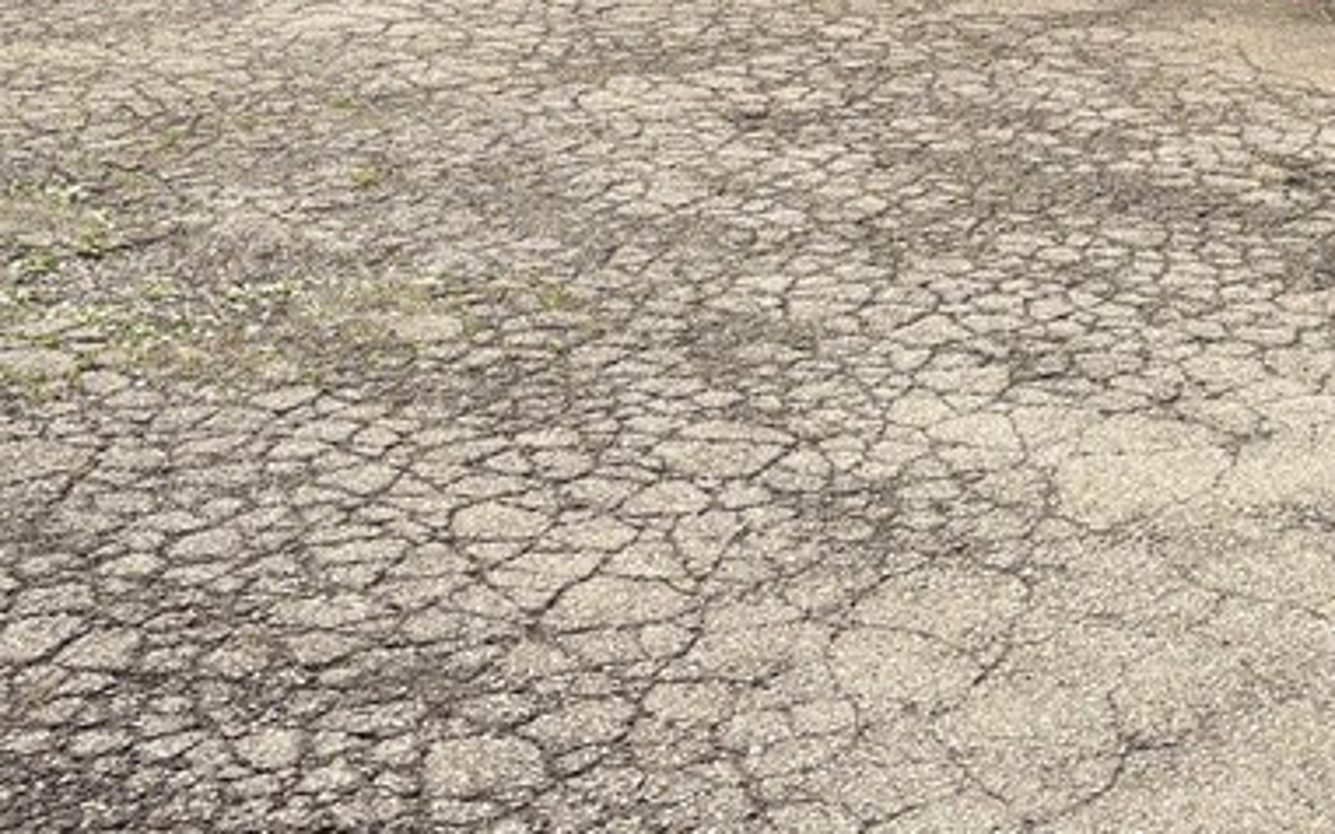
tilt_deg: -14.5
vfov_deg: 17.2
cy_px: 14
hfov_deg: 26.8
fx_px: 2692
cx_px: 1233
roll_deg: +1.9
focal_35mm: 74
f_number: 1.6
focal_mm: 5.96
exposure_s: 1/3279
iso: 50
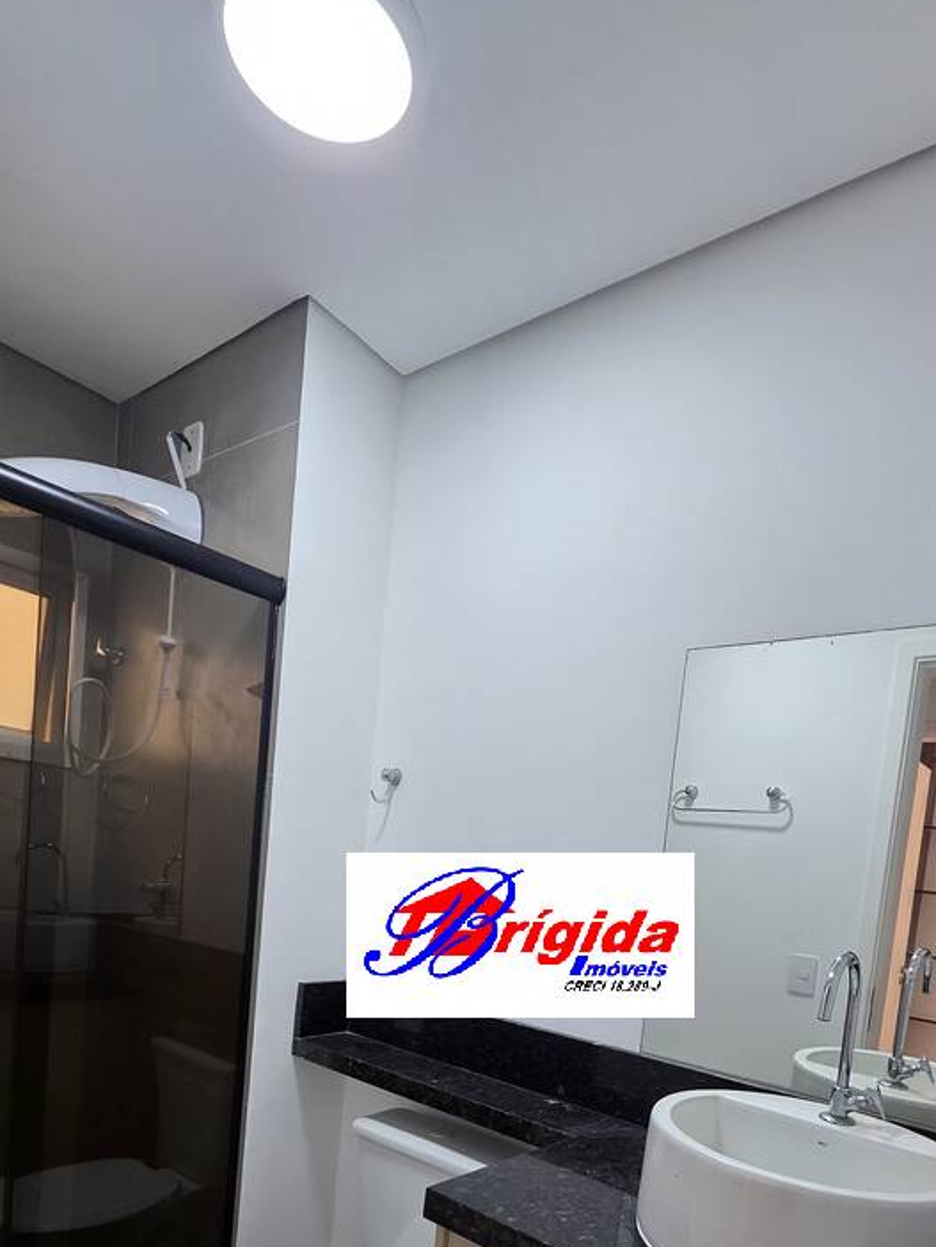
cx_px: 520
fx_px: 721
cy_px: 936
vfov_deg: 75.7
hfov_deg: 65.8
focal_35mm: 20
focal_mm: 2.2
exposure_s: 1/60
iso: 100
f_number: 2.2
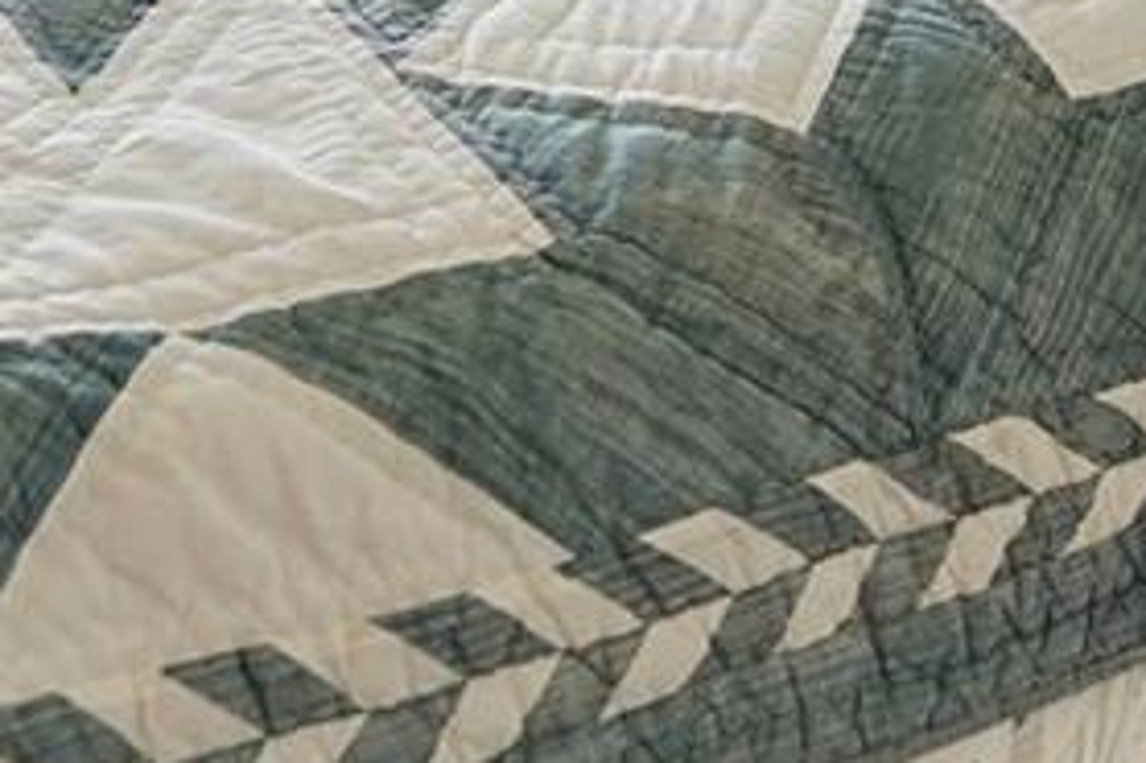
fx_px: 2927
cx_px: 1385
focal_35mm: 92
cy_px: -1147
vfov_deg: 11.7
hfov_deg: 20.7
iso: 320
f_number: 4.5
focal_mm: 16
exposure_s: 1/125
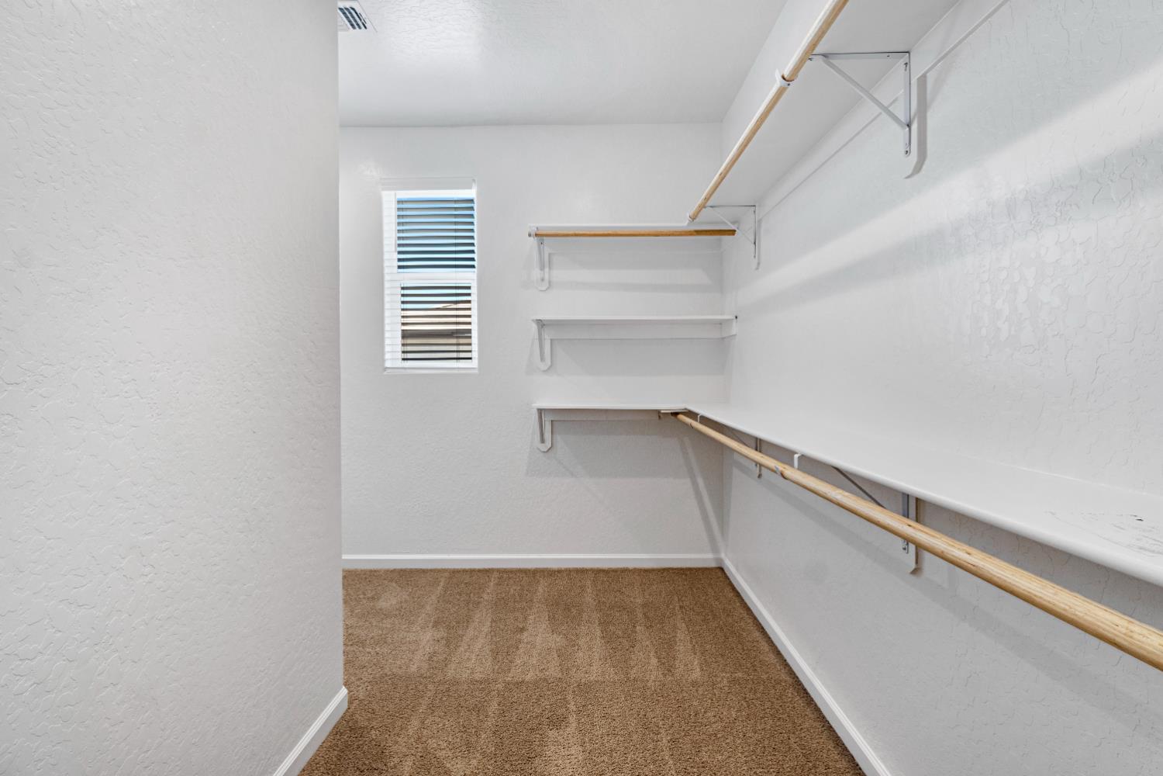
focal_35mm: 15
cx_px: 582
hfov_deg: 100.4
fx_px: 485
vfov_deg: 77.3
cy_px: 388
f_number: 8
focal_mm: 10
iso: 320
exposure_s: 1/20
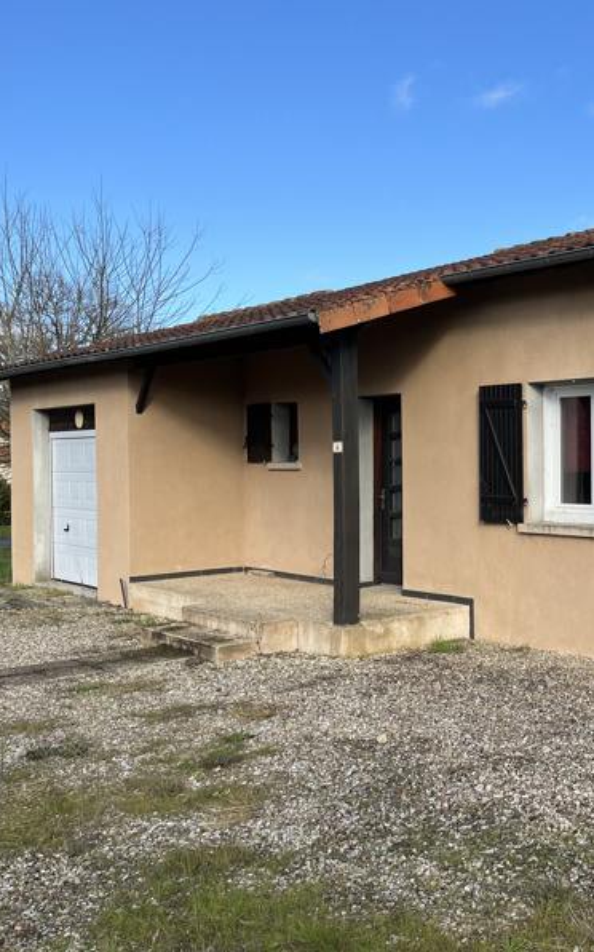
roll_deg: -0.5
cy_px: 474
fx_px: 959
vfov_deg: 52.8
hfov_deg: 31.7
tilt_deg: -2.1
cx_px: 600
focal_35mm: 37
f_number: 1.6
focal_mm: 5.1
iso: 50
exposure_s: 1/2410
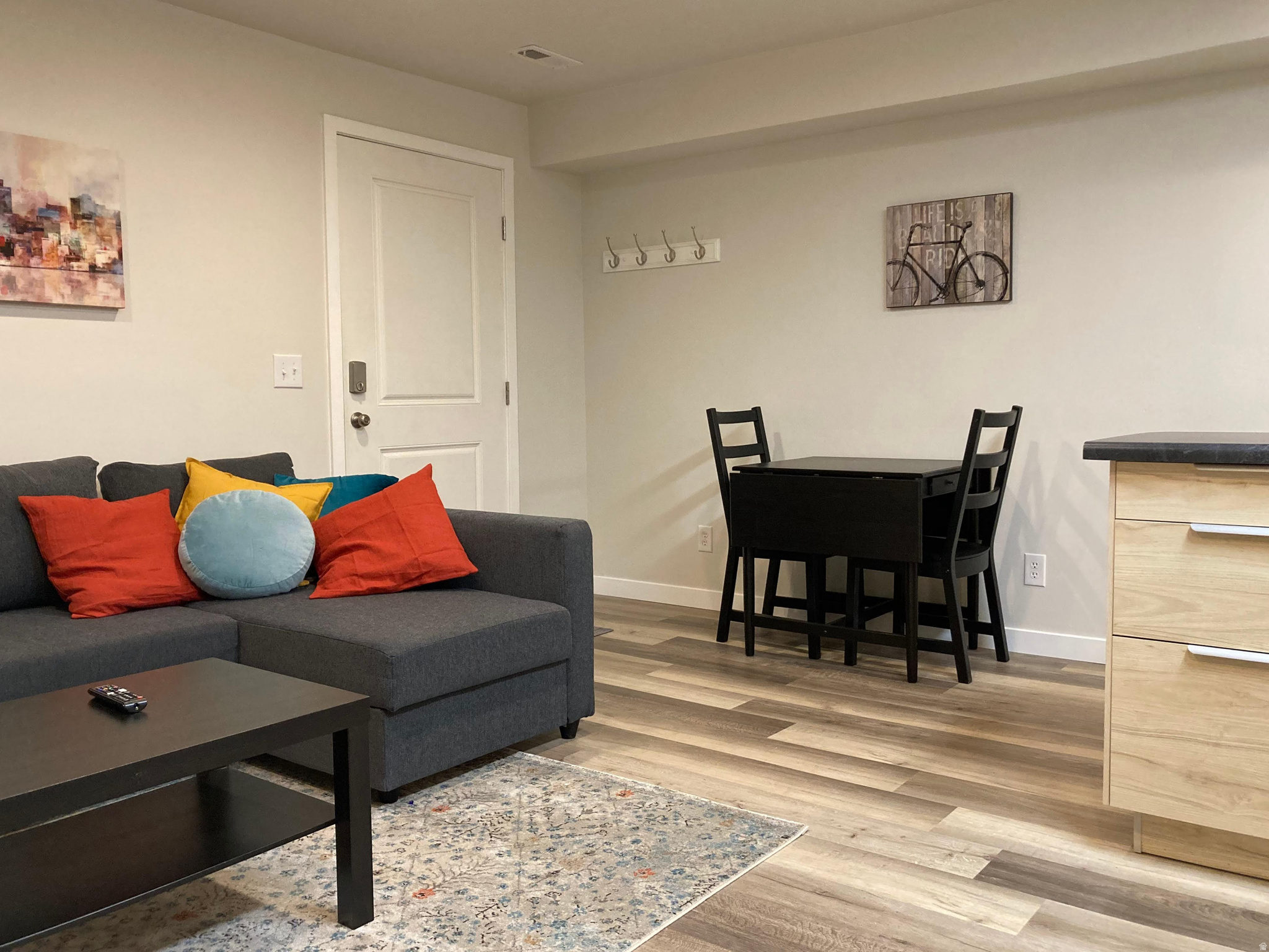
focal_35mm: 28
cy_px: 476
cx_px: 634
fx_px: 1026
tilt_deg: -4.1
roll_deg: +2.0
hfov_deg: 63.4
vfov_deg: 49.7
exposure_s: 1/60
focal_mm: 3.99
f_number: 1.8
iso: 200
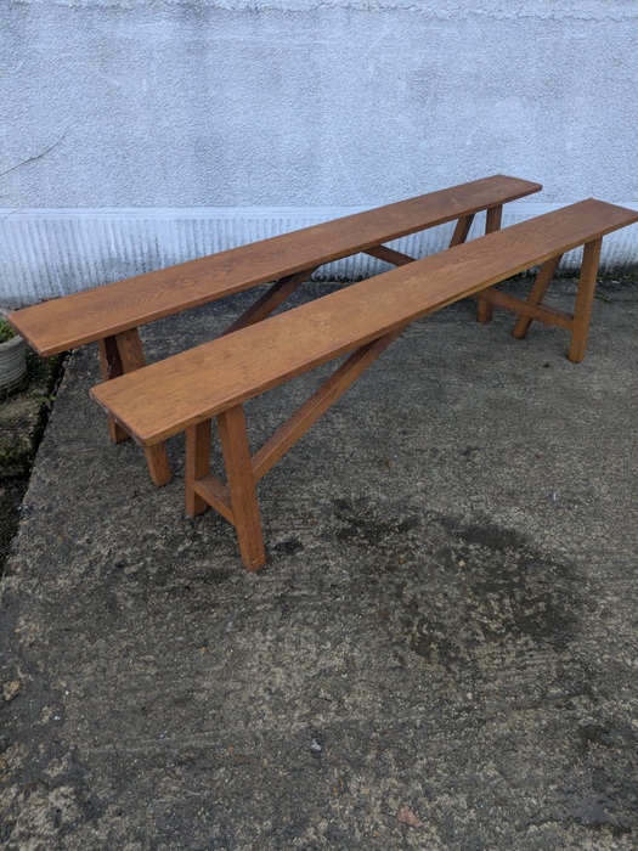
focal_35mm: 25
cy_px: 426
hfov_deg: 54.9
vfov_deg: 69.4
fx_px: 614
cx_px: 319
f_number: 1.89
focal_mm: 5.43
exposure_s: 1/100
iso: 224
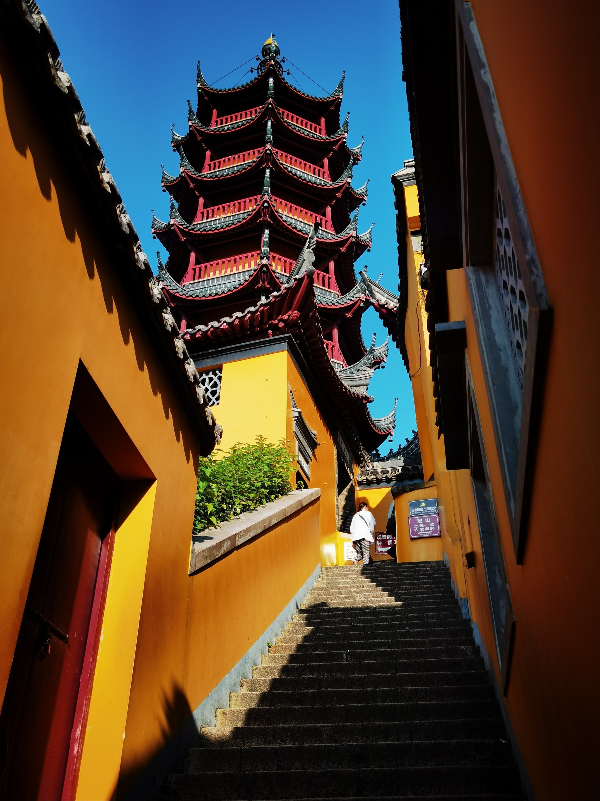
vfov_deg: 60.0
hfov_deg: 46.8
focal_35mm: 30
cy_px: 400
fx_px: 693
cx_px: 300
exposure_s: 1/2500
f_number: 1.9
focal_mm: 6.71
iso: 50
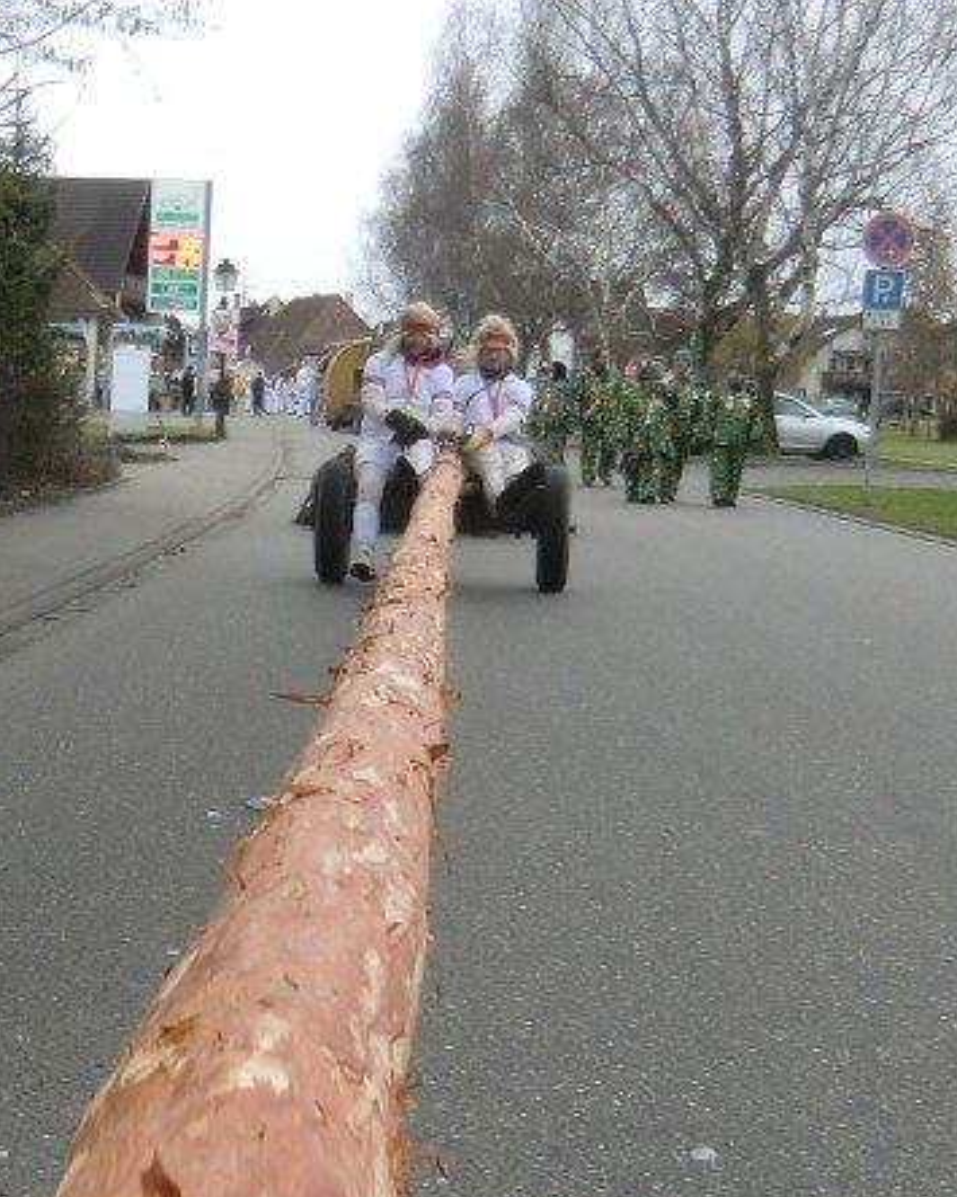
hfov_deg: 27.6
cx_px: 205
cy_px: 752
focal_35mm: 54
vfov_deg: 34.6
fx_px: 1912
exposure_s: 1/80
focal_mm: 4.3
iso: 64
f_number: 3.2
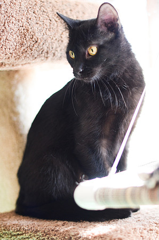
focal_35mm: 75
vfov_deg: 27.0
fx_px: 499
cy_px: 120
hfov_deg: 18.1
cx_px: 80
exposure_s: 1/250
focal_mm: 50
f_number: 1.8
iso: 500
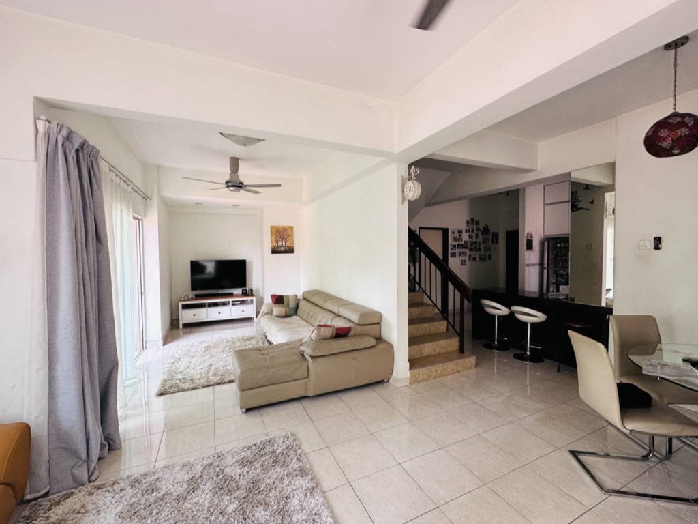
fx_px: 282
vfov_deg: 85.7
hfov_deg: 102.1
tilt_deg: -2.1
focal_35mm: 14
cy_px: 262
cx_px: 349
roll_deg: -0.9
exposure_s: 1/99
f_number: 2.2
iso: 80
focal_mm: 2.22
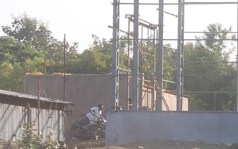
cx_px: 300
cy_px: 170
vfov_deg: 5.1
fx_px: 1654
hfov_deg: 8.1
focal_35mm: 255
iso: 200
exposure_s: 1/320
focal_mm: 21
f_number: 6.3
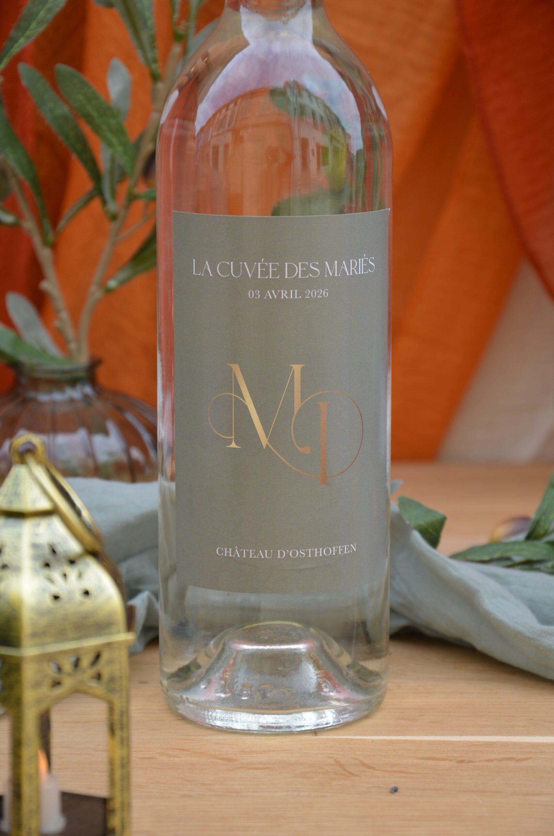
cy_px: 418
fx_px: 2782
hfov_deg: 11.4
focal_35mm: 120
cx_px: 277
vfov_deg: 17.1
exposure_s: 1/200
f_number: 7.1
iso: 200
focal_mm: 80
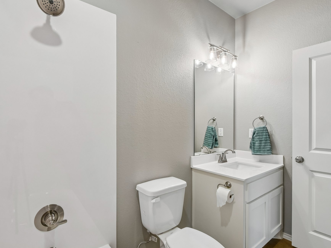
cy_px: 121
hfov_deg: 90.6
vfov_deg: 74.7
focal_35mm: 17
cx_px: 147
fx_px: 163
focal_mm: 10
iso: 400
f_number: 8
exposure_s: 1/25
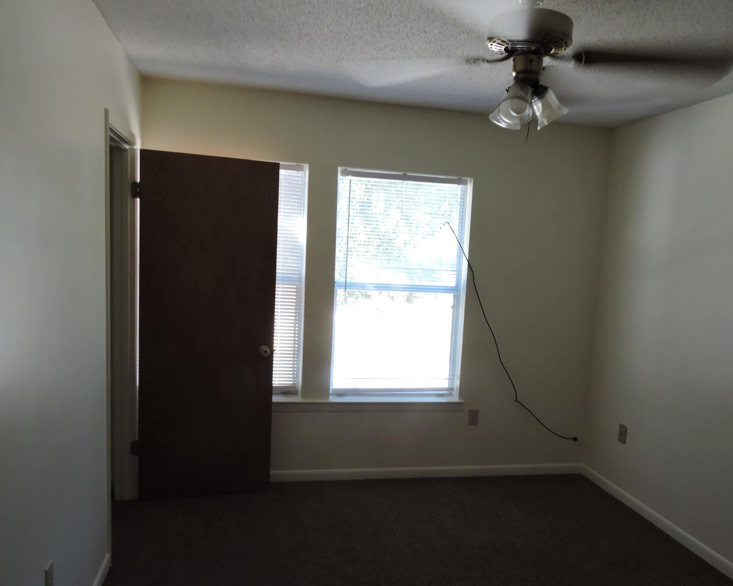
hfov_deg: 60.3
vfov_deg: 49.8
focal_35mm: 29
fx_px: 629
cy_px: 336
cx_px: 400
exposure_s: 1/30
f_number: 3.3
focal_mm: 4.3
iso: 320
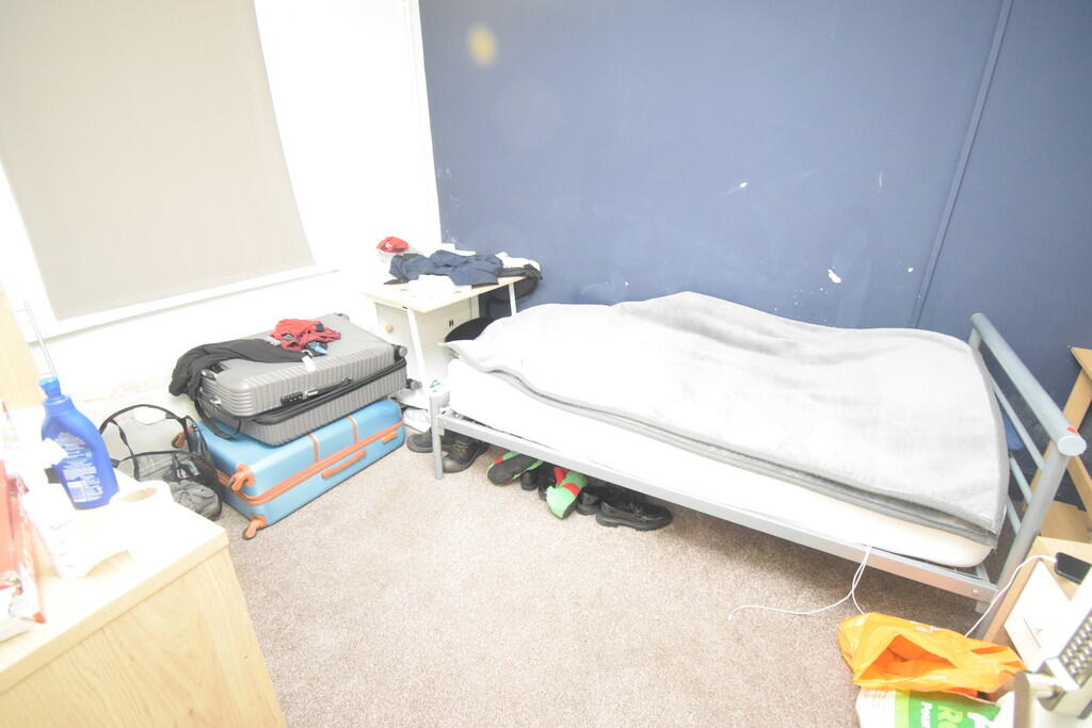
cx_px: 546
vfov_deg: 77.3
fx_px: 455
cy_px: 364
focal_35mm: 15
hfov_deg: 100.4
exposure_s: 1/60
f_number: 4.5
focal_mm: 10
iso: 4500
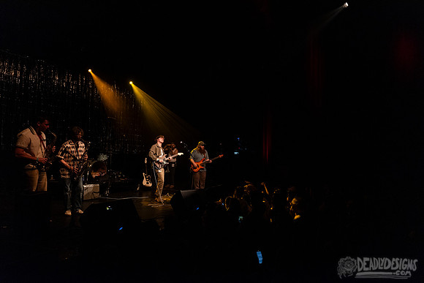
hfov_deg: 73.7
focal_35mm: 24
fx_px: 283
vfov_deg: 53.2
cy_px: 142
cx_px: 212
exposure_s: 1/200
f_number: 3.2
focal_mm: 24
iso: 2500
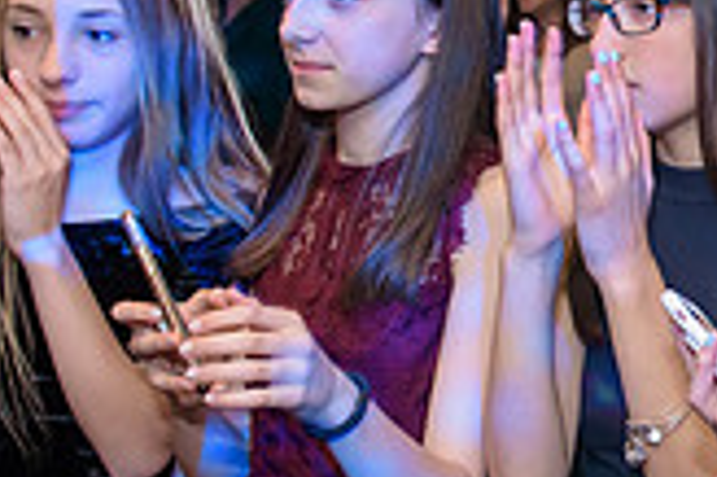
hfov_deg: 22.0
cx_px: 874
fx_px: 1691
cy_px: 142
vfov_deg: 16.0
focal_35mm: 85
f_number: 3.2
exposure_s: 1/125
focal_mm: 24
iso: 1600
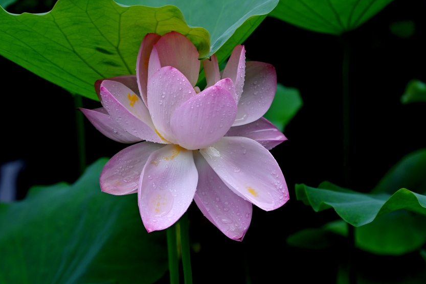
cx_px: 192
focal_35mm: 172
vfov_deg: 8.0
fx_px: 2036
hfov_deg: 11.9
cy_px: 157
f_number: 6.3
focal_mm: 140
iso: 200
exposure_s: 1/125
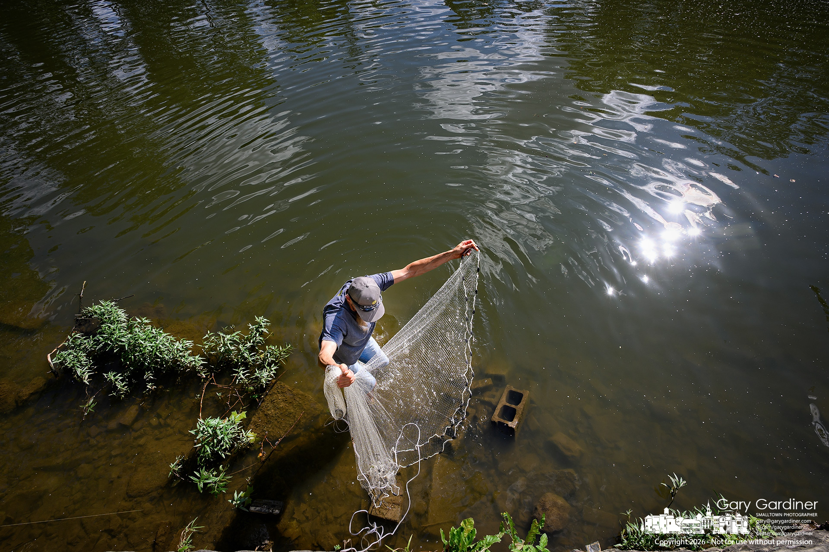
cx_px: 414
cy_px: 276
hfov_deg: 90.0
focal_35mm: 18
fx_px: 414
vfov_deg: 67.4
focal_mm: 12
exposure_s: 1/500
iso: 125
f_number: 5
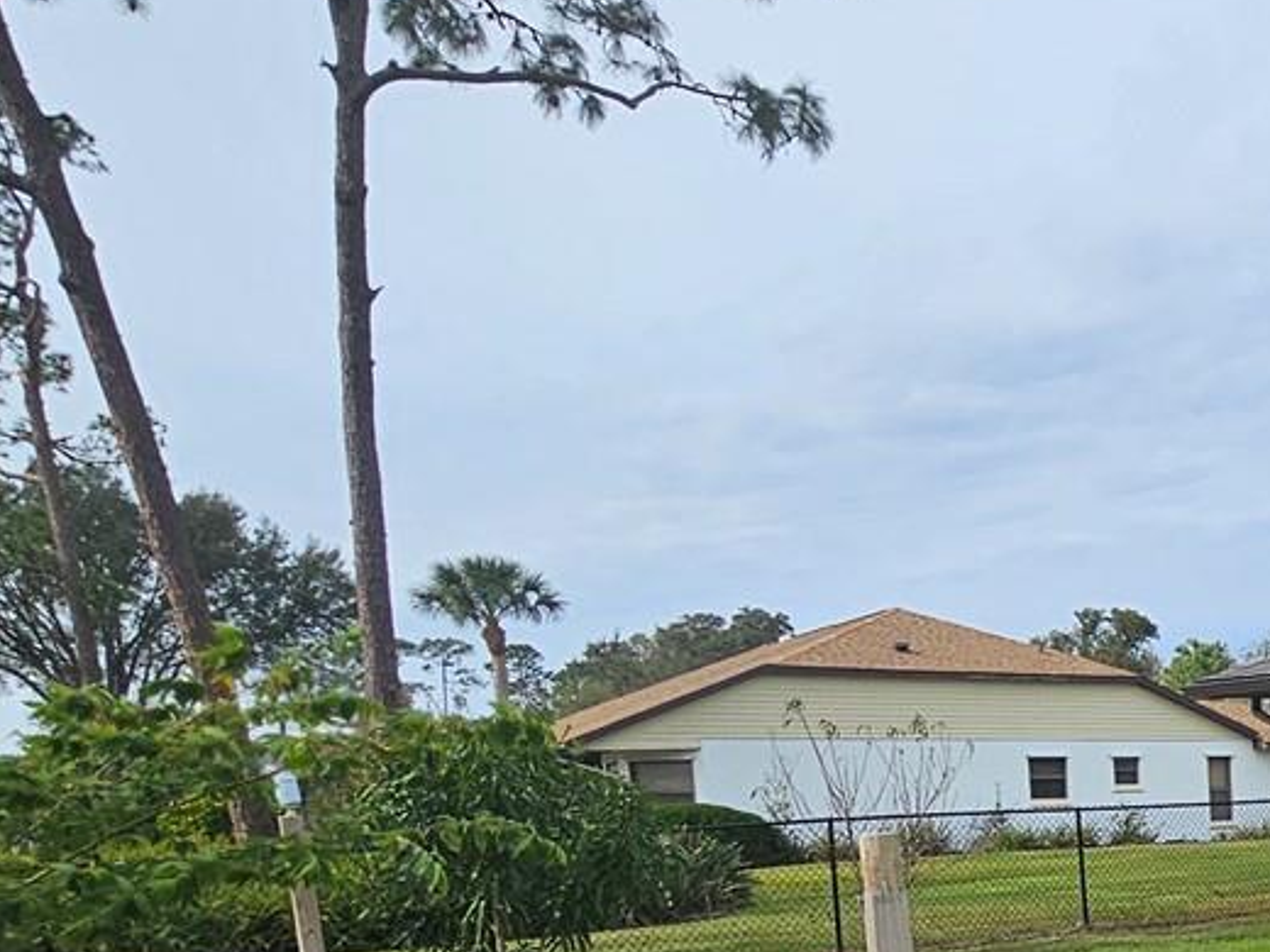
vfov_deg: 32.4
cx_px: 1600
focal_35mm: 40
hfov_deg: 34.8
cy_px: 998
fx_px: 1468
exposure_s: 1/3018
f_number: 2.2
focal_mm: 2.2
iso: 50
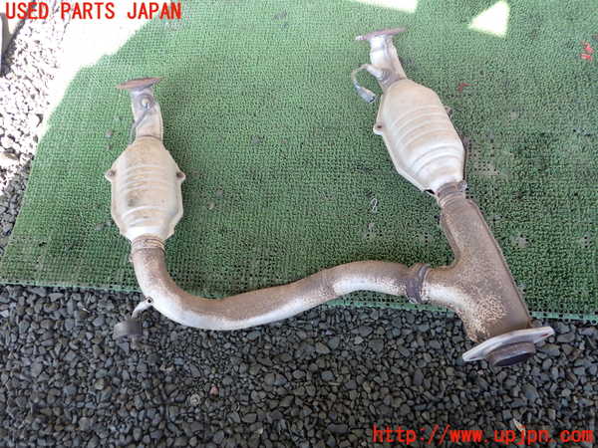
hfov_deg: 60.0
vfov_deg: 46.8
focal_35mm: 30
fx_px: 518
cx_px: 299
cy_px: 224
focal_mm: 5.4
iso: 160
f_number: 2.3
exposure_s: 1/125
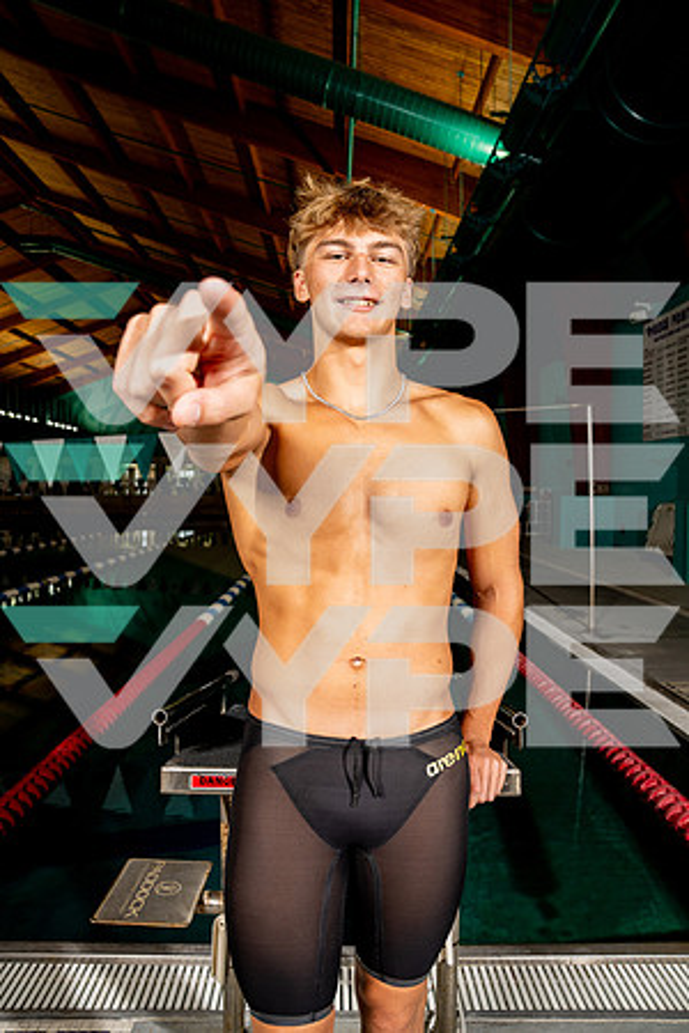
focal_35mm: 24
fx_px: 689
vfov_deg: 73.7
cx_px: 344
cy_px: 516
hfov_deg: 53.1
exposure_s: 1/125
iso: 400
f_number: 6.3
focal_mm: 24
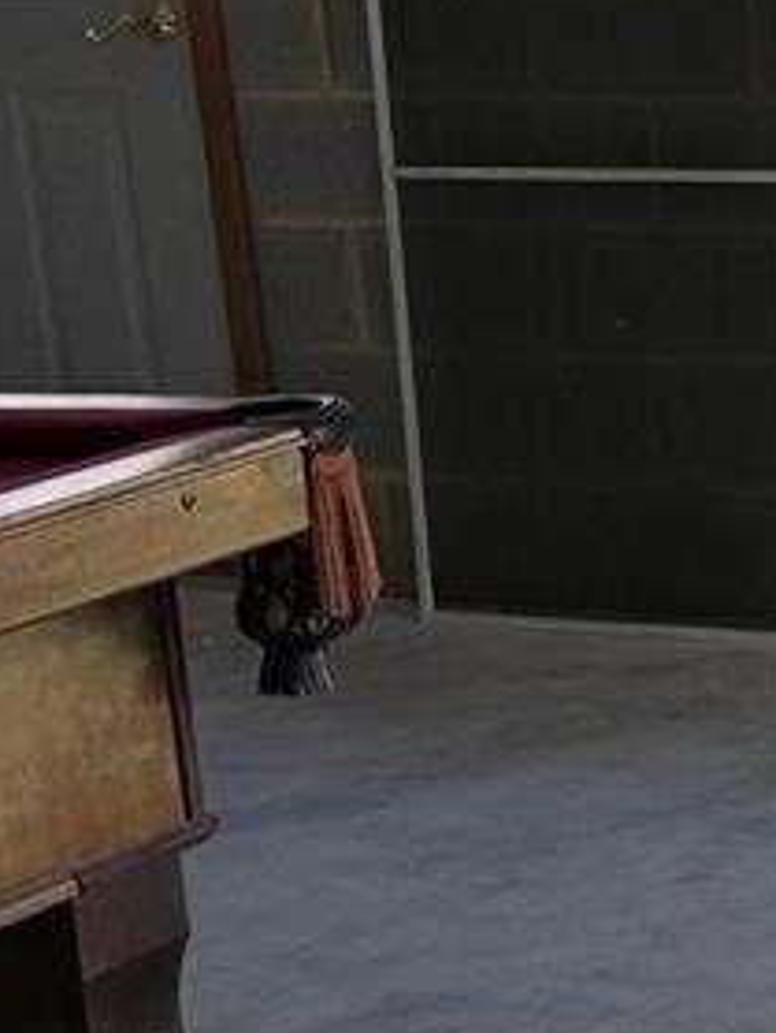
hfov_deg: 9.7
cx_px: 2102
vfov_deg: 15.5
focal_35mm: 127
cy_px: 398
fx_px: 3790
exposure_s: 1/180
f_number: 1.7
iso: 80
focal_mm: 6.3
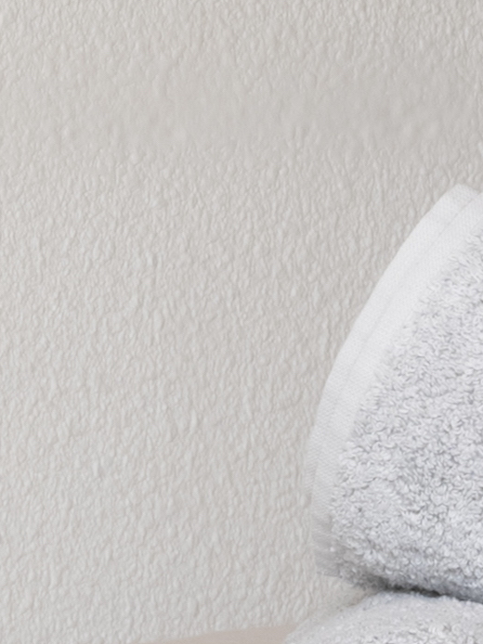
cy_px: 104
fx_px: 9513
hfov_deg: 2.9
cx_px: 778
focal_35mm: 511
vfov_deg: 3.9
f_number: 13
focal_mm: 45
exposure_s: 1/25
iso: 64
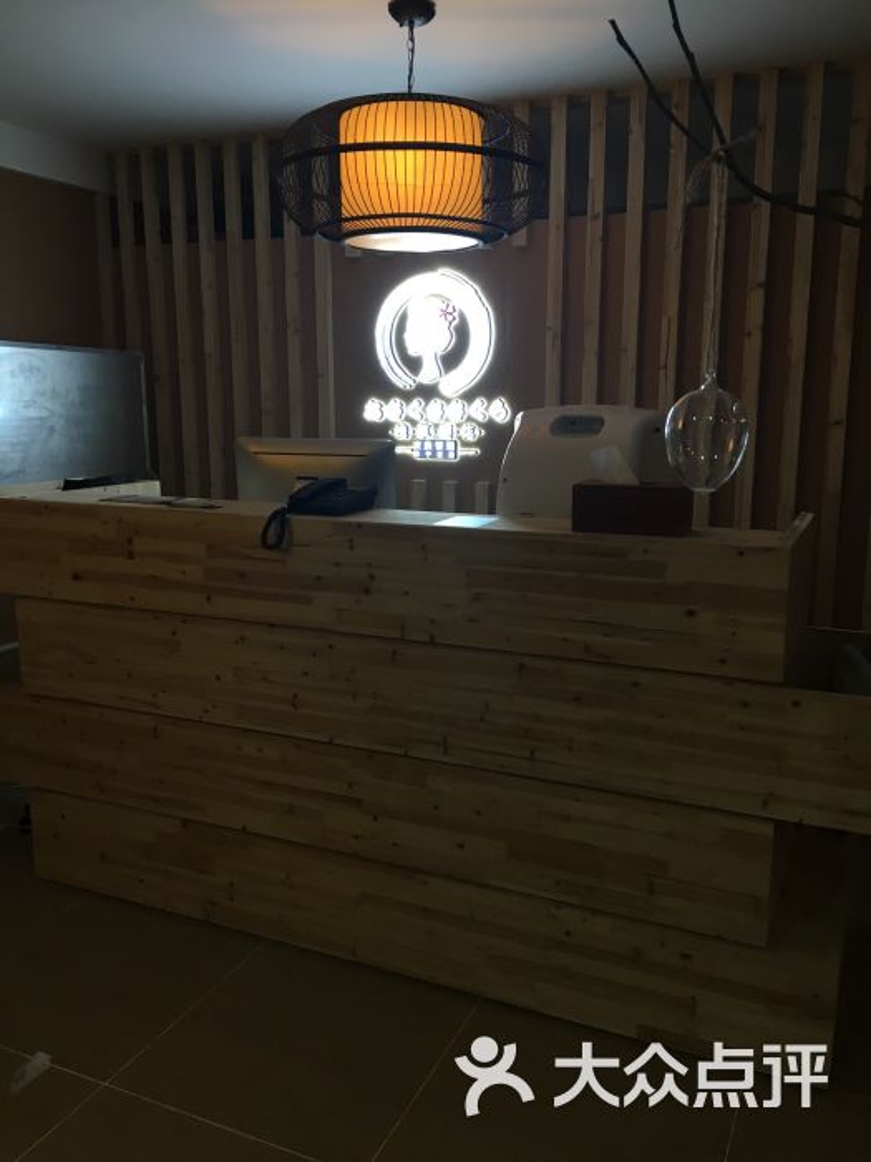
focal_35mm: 29
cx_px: 436
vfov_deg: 61.7
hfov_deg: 48.2
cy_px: 581
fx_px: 973
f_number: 2.2
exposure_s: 1/33
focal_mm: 4.15
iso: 32
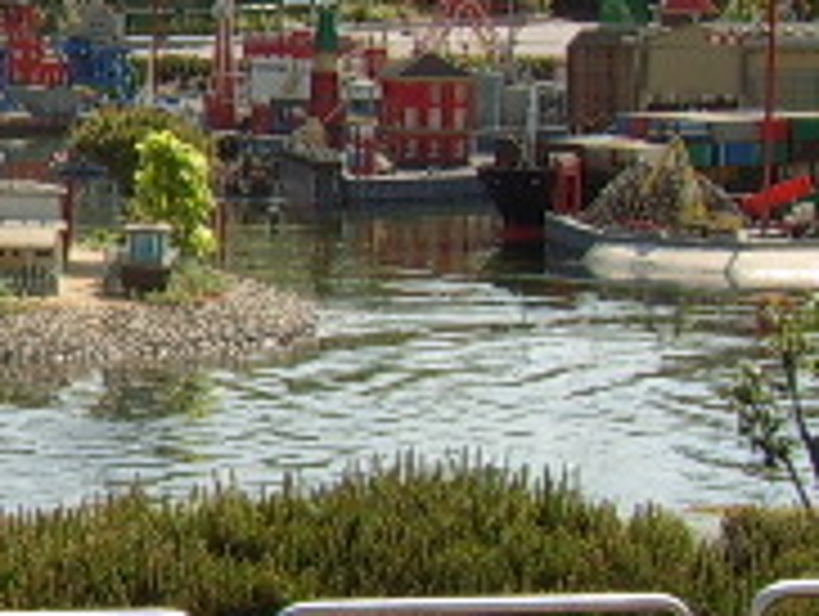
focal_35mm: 109
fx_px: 2582
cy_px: 238
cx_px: -36
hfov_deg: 17.5
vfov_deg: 13.6
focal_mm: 8.13
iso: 50
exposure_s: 1/176
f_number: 6.7
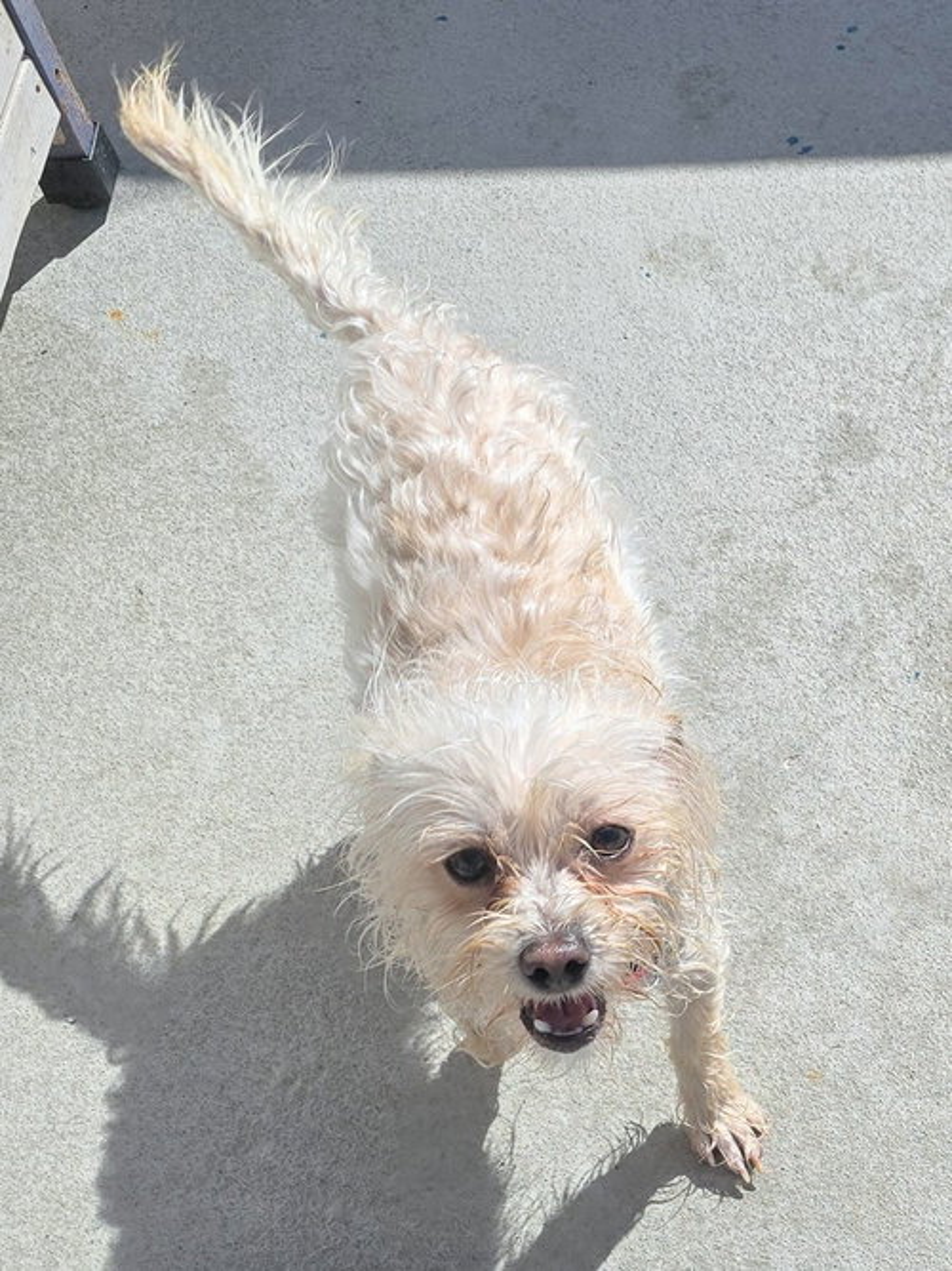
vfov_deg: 73.9
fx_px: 844
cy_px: 636
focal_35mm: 23
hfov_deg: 58.9
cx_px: 476
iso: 12
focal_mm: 6.3
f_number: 1.7
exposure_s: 1/1238
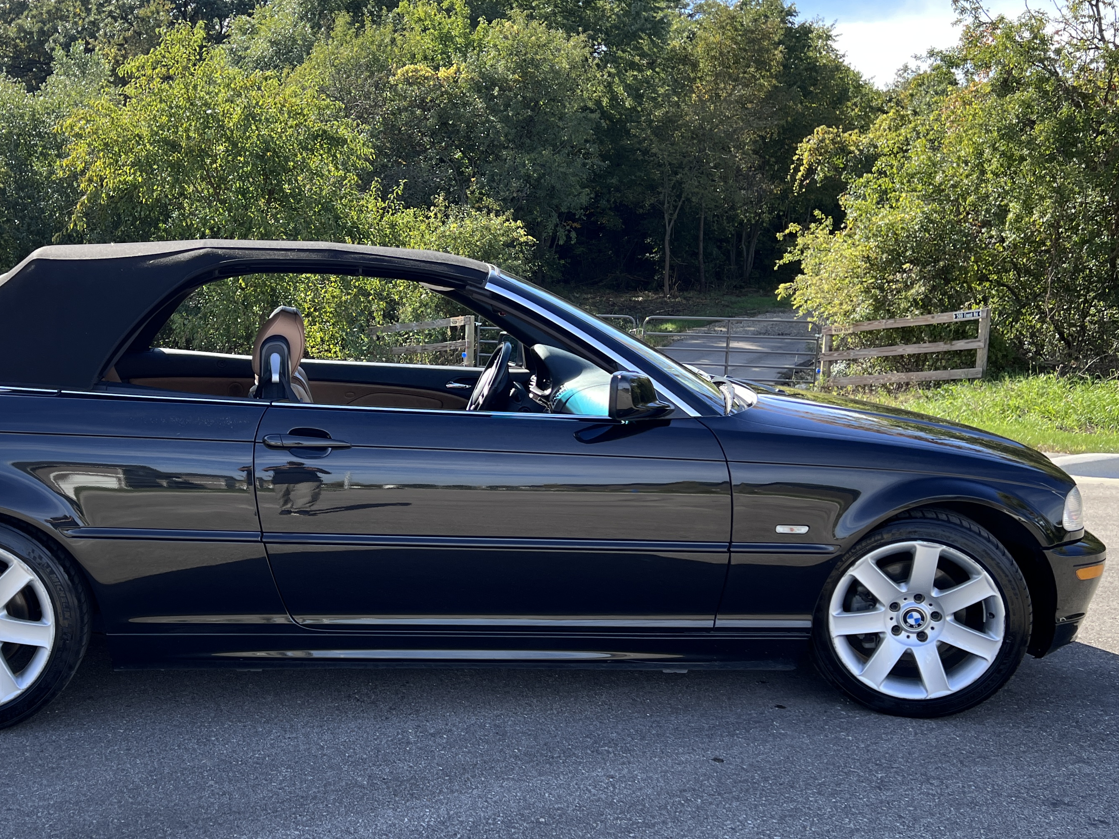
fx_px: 1261
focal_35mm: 39
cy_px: 471
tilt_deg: -8.6
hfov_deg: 47.1
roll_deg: +0.0
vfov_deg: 36.8
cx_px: 370
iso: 50
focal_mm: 5.7
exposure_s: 1/709
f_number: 1.5
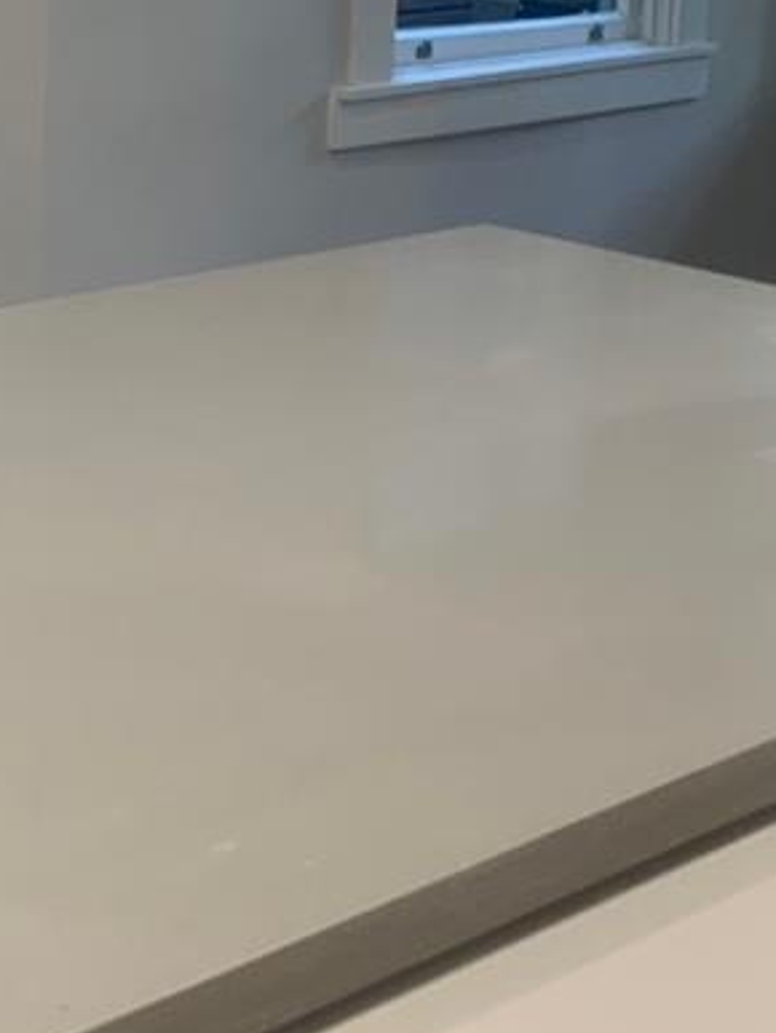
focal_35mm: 101
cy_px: 75
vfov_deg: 19.0
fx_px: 3016
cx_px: 462
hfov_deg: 14.7
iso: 64
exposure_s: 1/60
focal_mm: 4.25
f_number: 1.8
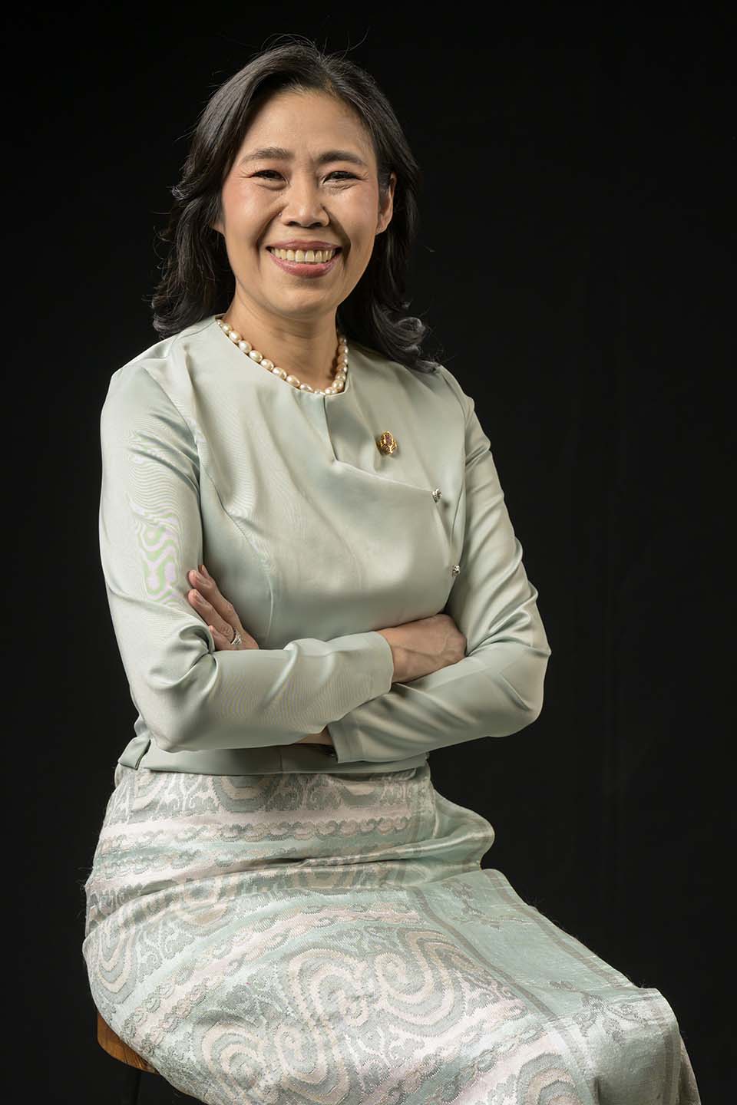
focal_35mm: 85
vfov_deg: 23.9
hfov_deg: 16.1
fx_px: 2610
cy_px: 552
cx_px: 368
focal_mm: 85
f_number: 7.1
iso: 320
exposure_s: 1/200
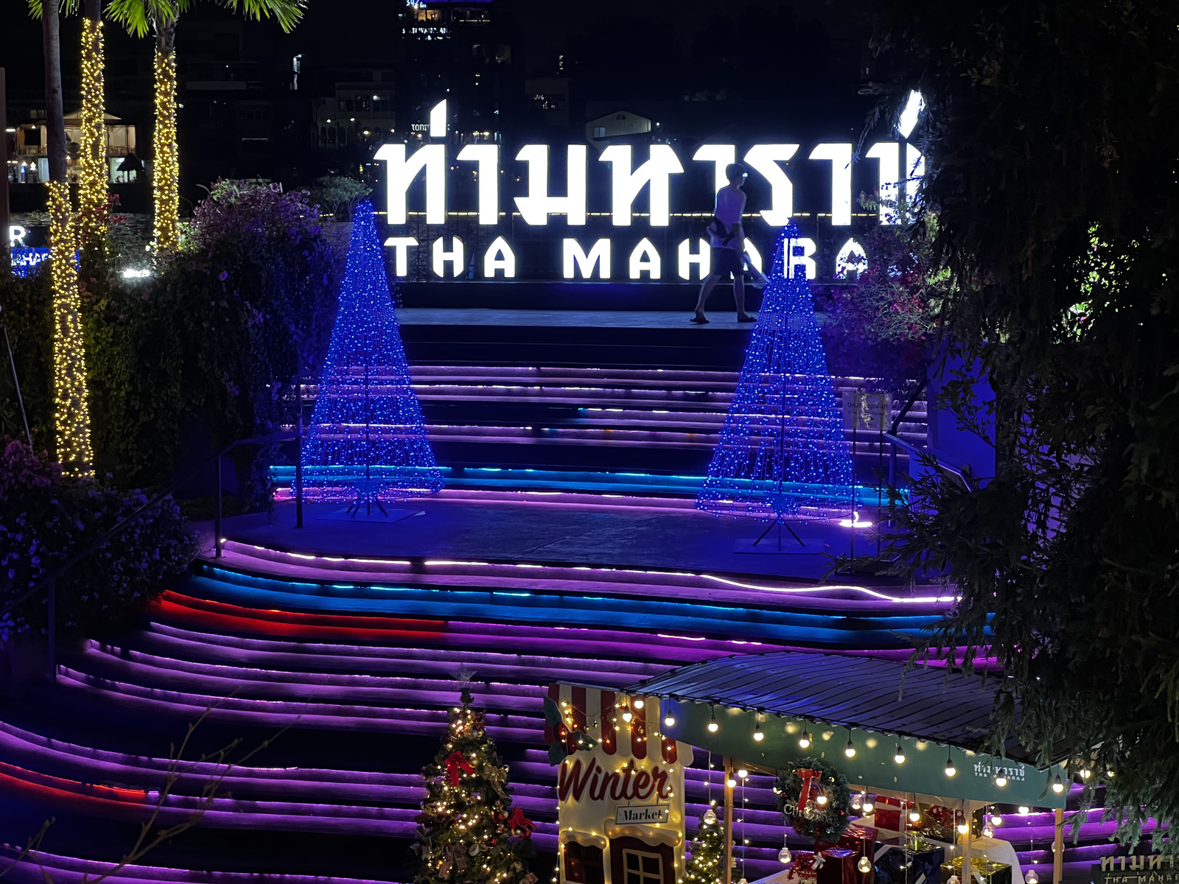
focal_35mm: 77
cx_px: 590
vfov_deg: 19.1
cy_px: 442
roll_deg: +0.6
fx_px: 2623
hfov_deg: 25.3
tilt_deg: -6.0
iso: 800
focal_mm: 9
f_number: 2.8
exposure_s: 1/25
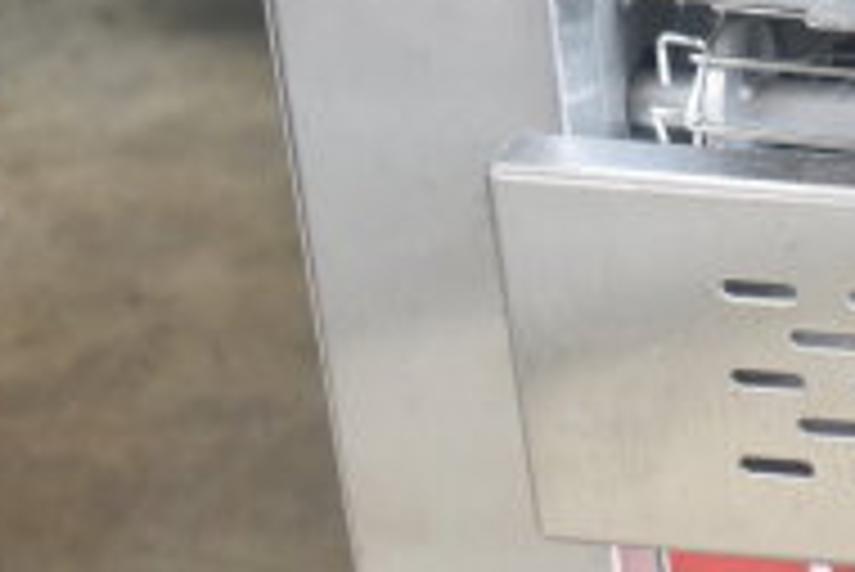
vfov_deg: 8.9
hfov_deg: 12.6
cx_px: 1305
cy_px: 20
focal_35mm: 154
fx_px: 3660
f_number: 4.5
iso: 720
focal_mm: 32
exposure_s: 1/50
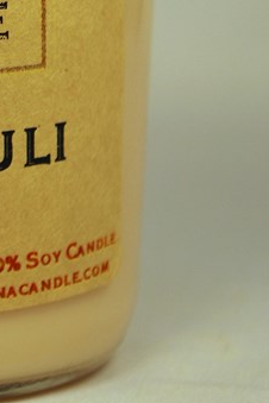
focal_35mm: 250
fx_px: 2796
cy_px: -76
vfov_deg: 8.2
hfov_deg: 5.5
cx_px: -122
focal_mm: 55
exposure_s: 1/125
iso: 100
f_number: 5.6
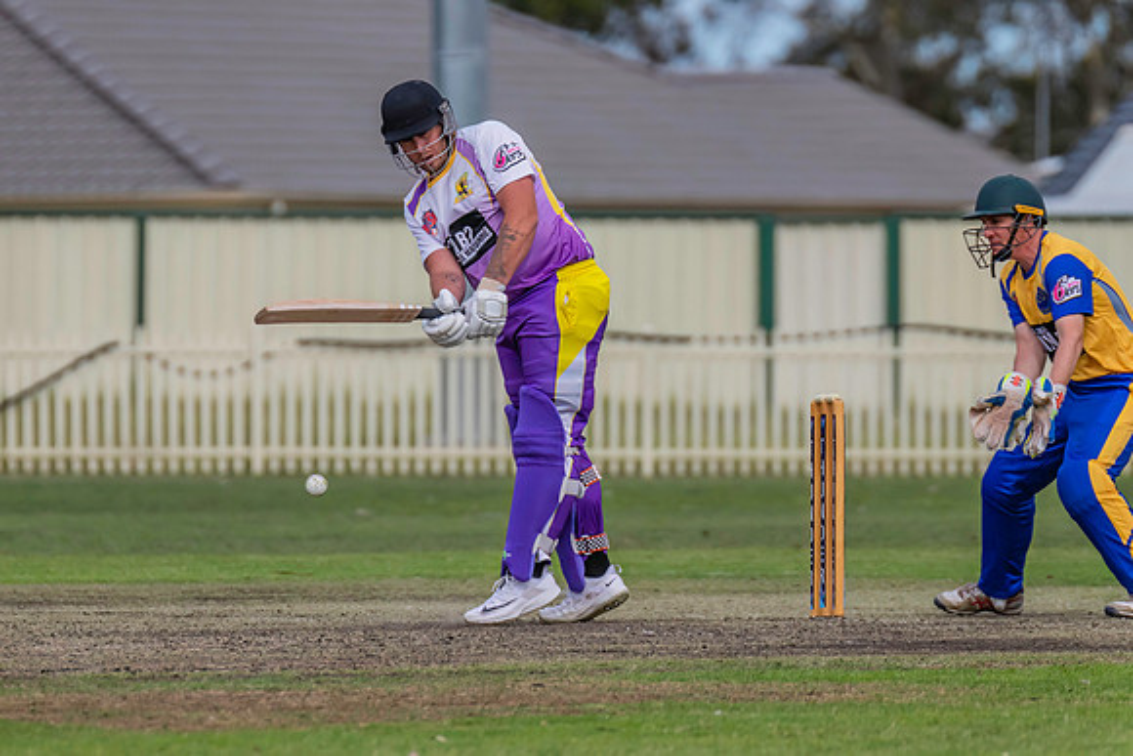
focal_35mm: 632
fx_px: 19898
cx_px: 424
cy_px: 351
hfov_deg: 3.3
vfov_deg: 2.2
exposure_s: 1/2500
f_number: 6.3
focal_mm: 500
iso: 800
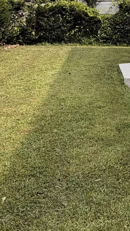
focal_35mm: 55
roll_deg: +0.4
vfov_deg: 36.0
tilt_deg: -5.2
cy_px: 31
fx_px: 337
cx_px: 165
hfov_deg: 20.1
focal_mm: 2.22
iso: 32
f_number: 2.2
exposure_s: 1/770
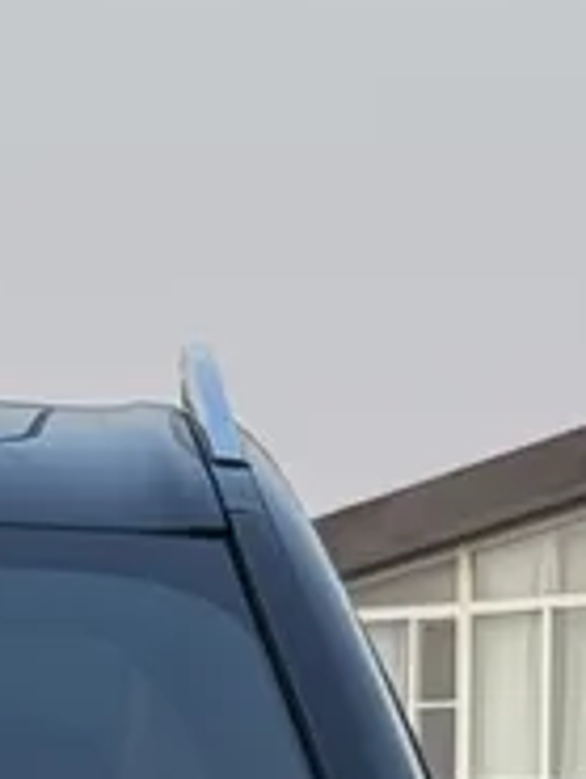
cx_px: -717
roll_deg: -0.1
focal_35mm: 363
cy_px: 1272
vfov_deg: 5.4
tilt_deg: -3.2
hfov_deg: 4.0
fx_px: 8184
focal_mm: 6.76
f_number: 1.78
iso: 64
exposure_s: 1/1524
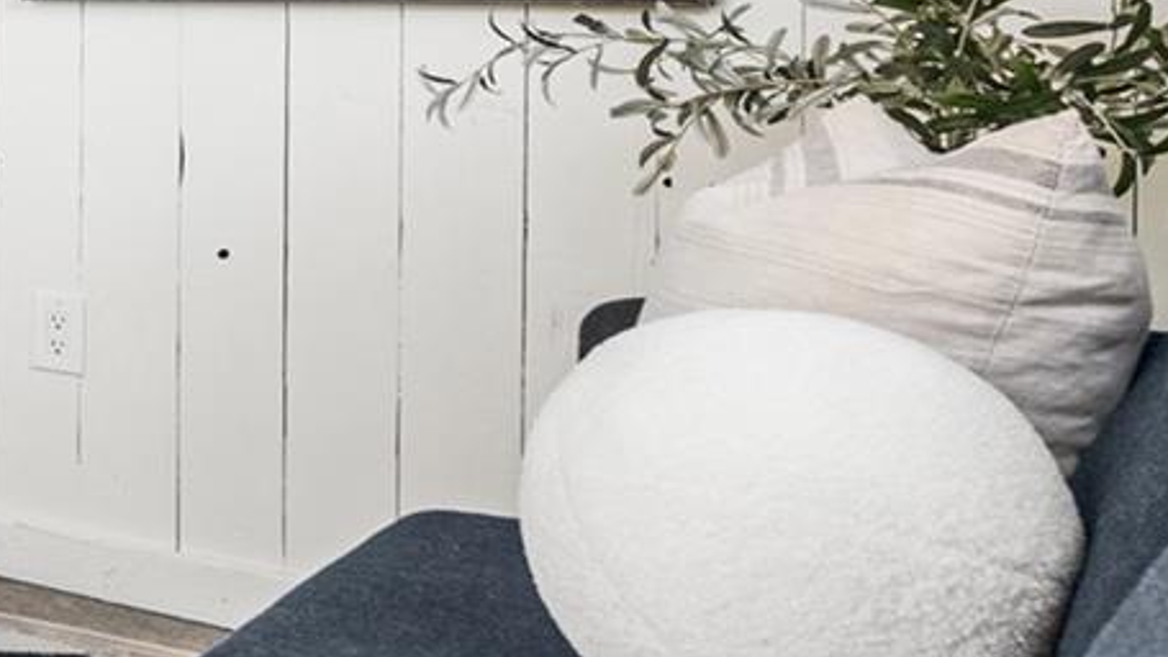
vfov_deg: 19.6
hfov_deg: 22.8
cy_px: -44
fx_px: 1827
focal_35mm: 59
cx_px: -855
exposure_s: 1/3
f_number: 8
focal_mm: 16
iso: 200
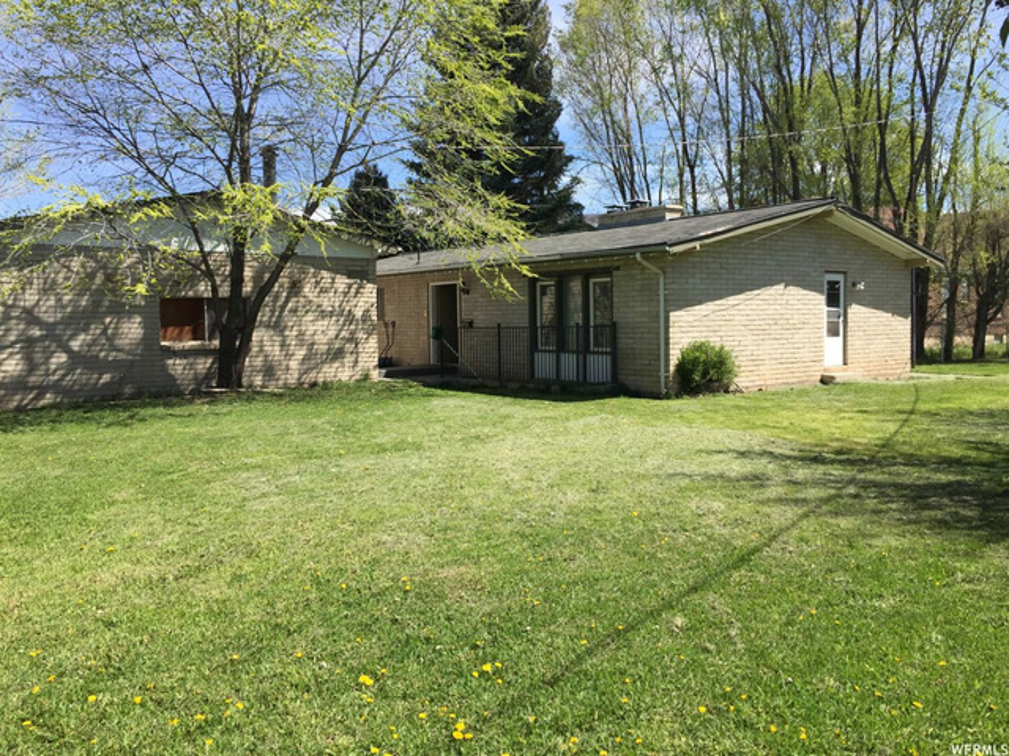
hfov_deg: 61.7
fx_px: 845
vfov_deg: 48.2
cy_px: 378
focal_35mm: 29
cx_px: 504
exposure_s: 1/1199
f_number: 2.2
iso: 32
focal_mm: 4.15
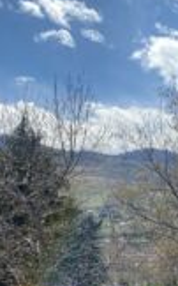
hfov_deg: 16.4
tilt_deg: +2.4
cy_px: 208
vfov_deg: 29.8
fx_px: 529
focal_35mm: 68
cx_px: 310
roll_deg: -2.1
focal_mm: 4.25
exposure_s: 1/3984
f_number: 1.8
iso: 32
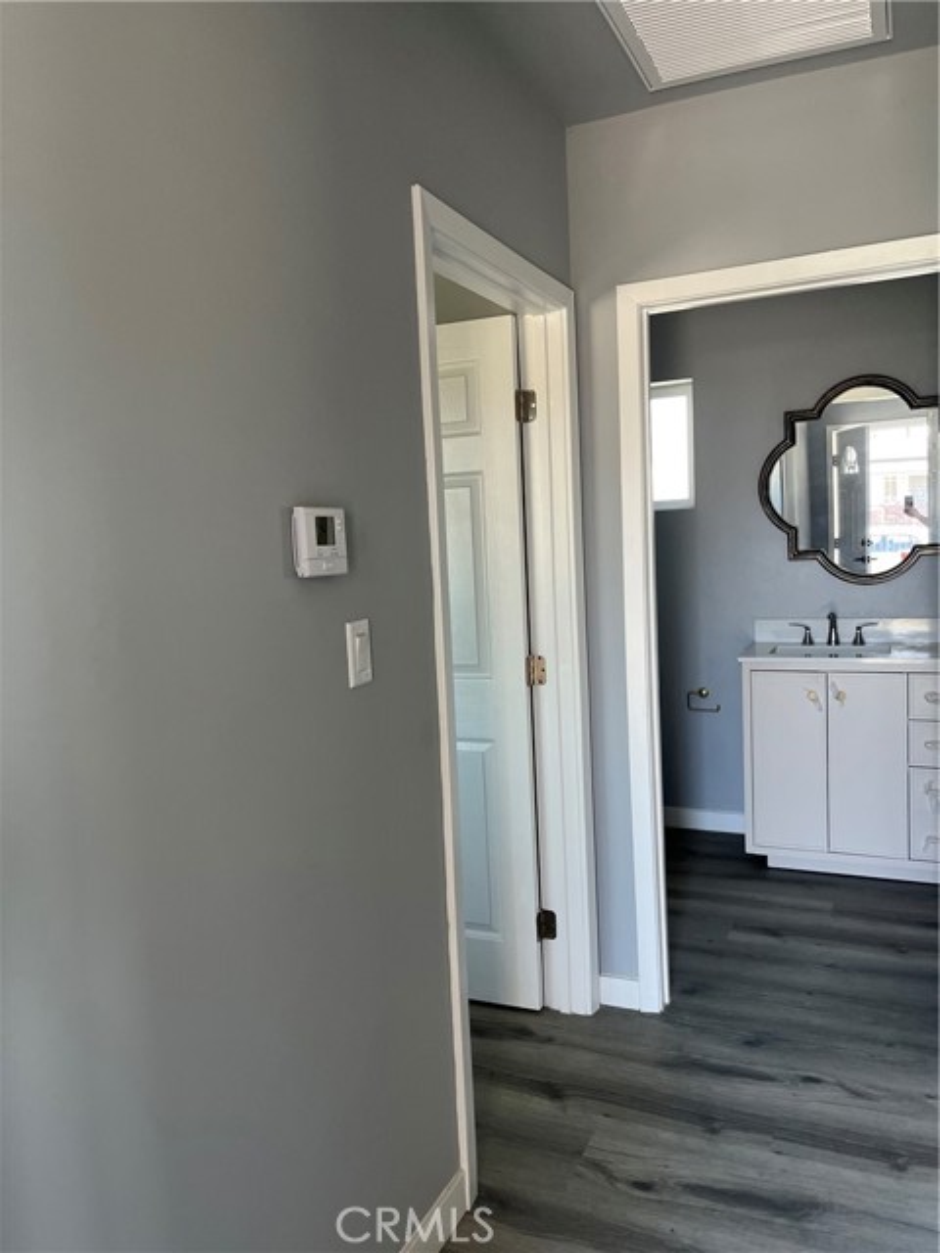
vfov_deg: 67.3
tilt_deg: -5.8
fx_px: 941
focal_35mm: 26
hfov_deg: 53.1
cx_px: 470
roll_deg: +3.2
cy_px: 626
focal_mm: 5.1
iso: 125
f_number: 1.6
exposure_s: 1/121
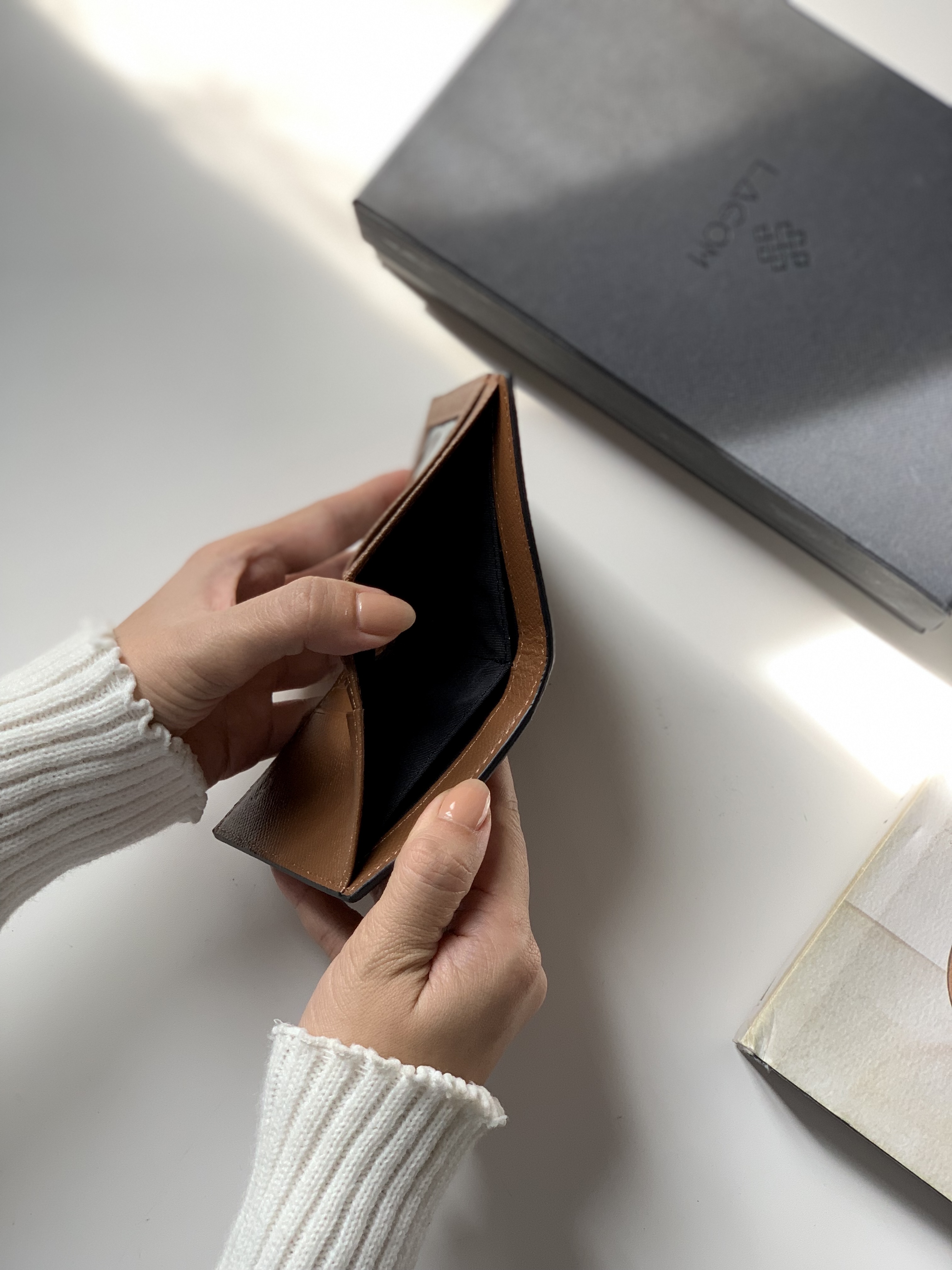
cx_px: 476
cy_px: 635
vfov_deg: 36.8
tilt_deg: -76.3
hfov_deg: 28.0
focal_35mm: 52
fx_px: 1907
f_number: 2.4
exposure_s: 1/122
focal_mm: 6
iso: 64
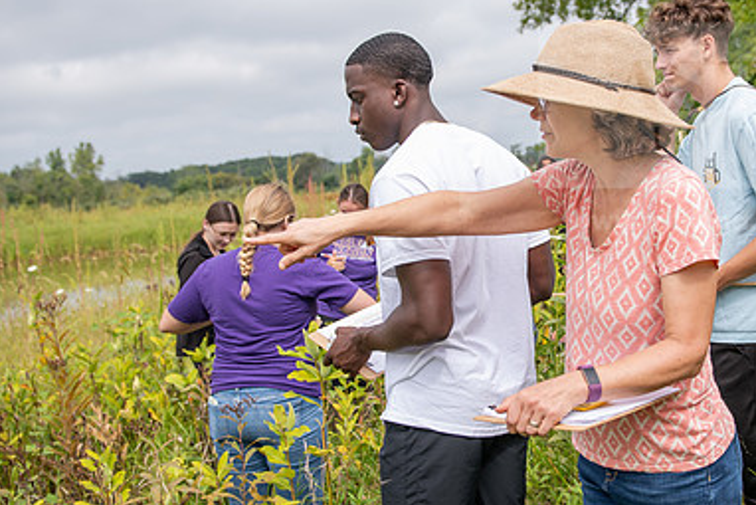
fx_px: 924
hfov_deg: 44.1
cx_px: 479
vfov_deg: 30.5
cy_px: 262
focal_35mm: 44
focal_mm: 29
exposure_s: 1/640
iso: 100
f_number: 3.5
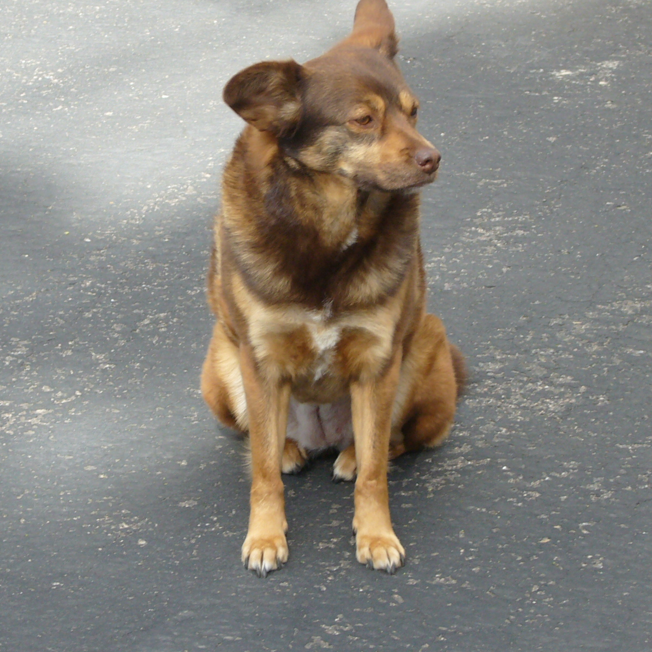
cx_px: 231
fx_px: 3580
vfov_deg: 10.4
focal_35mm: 168
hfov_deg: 10.4
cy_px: 327
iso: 80
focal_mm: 16.8
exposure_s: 1/100
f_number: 5.6
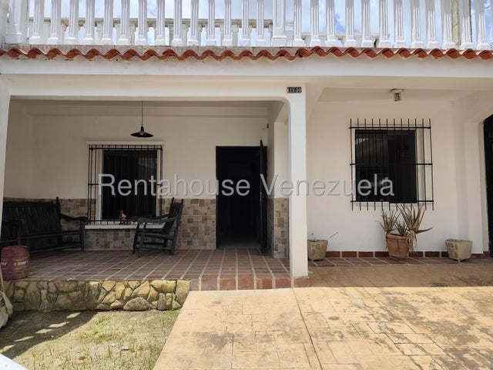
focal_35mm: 23
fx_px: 328
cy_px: 185
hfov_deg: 73.9
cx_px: 246
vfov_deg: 58.9
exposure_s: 1/982
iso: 50
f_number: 1.65
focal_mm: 6.19
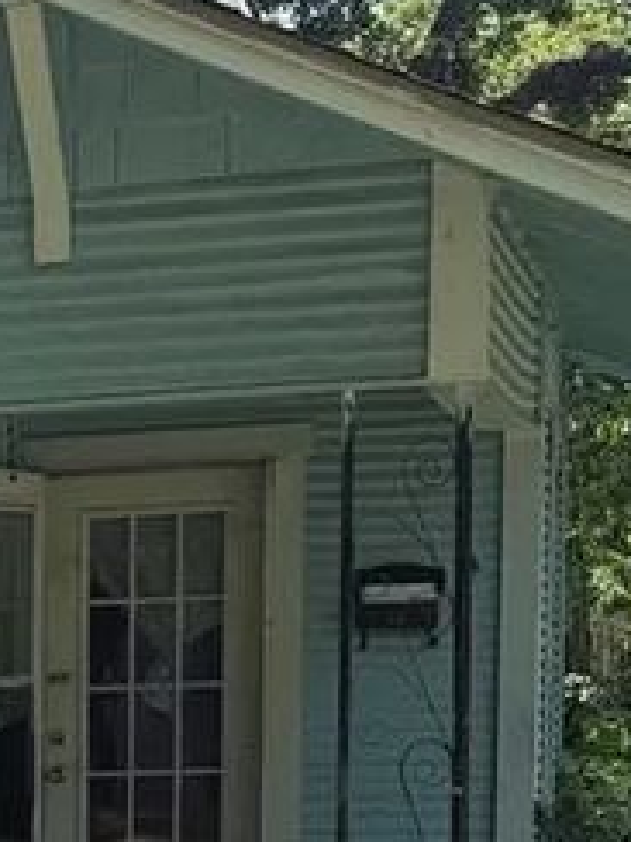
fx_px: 3257
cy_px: 1103
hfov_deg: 10.0
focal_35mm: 134
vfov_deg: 14.1
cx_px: -738
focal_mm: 6.76
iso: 80
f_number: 1.78
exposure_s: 1/2053
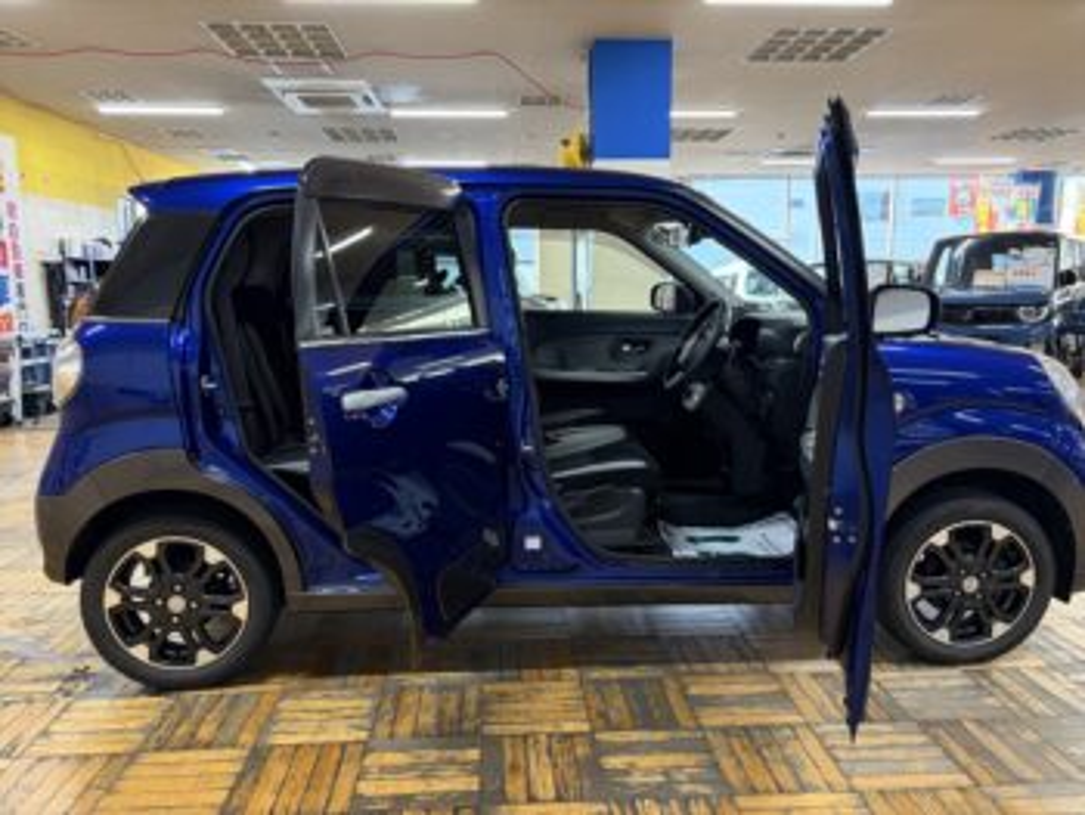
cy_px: 408
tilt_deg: -7.9
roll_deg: -0.1
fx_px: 816
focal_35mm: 26
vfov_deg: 53.1
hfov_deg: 67.3
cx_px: 542
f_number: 1.6
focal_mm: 5.96
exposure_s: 1/50
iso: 250
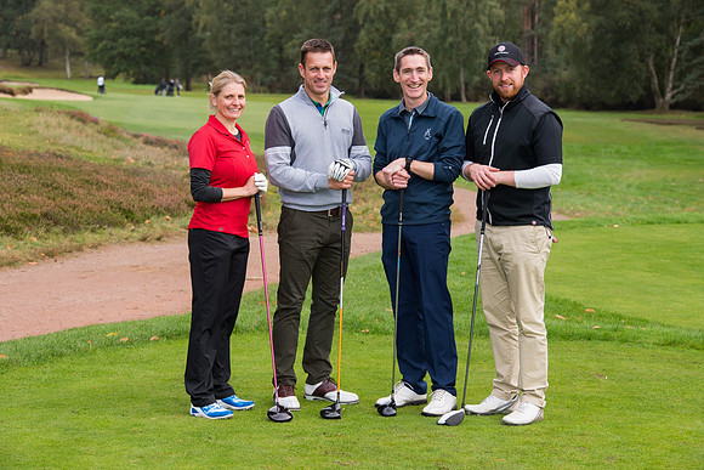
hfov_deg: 16.8
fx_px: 2386
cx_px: 352
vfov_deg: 11.2
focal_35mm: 122
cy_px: 235
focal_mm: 122
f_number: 8
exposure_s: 1/250
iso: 400
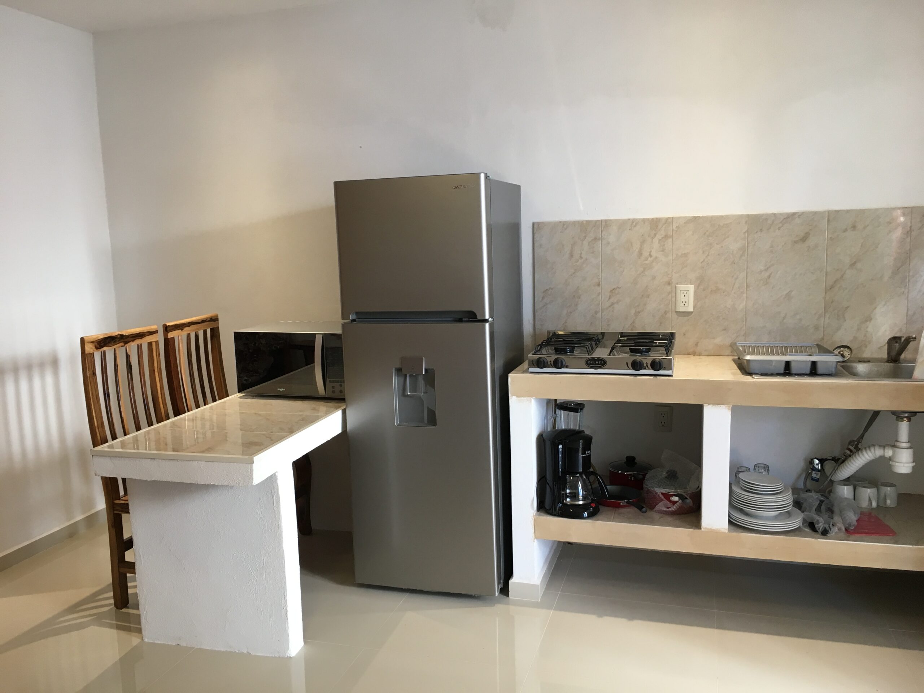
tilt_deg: -6.7
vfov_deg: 48.2
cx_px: 462
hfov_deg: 61.7
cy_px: 346
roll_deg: +1.2
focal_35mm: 29
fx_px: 774
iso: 64
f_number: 2.2
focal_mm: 4.15
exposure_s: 1/30
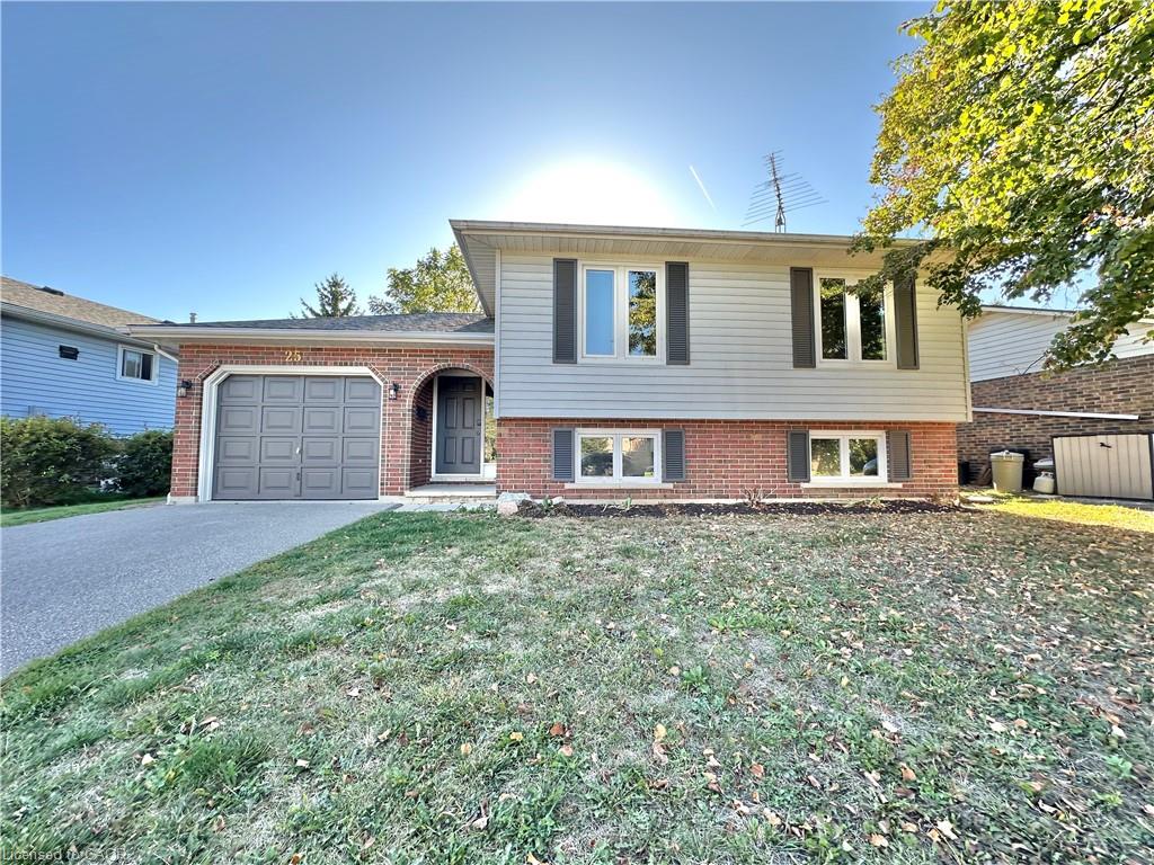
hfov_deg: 102.1
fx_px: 467
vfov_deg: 85.7
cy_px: 432
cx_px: 577
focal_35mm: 14
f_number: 2.2
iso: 40
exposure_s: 1/190
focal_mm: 2.22
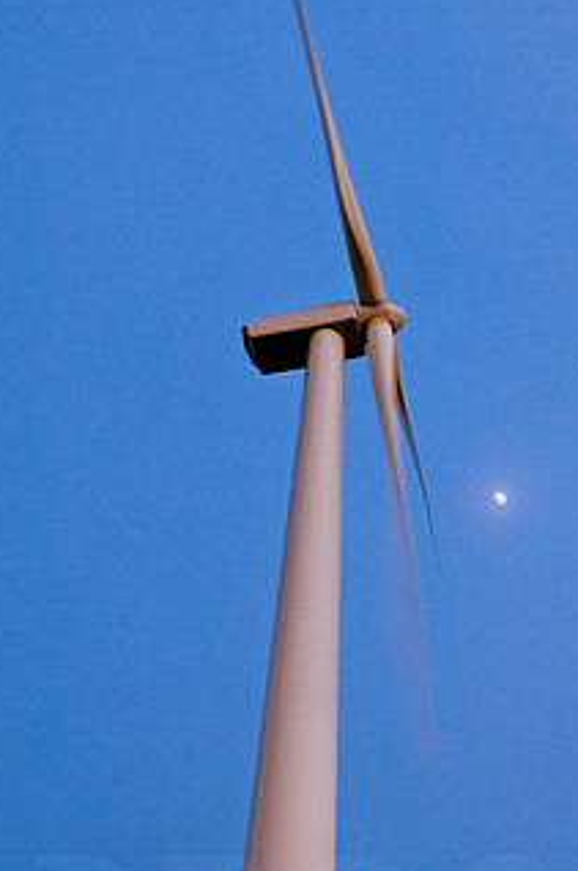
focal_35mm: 51
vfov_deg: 38.9
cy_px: 383
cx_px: 347
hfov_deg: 26.3
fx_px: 1232
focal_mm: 24
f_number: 8
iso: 200
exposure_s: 1/4
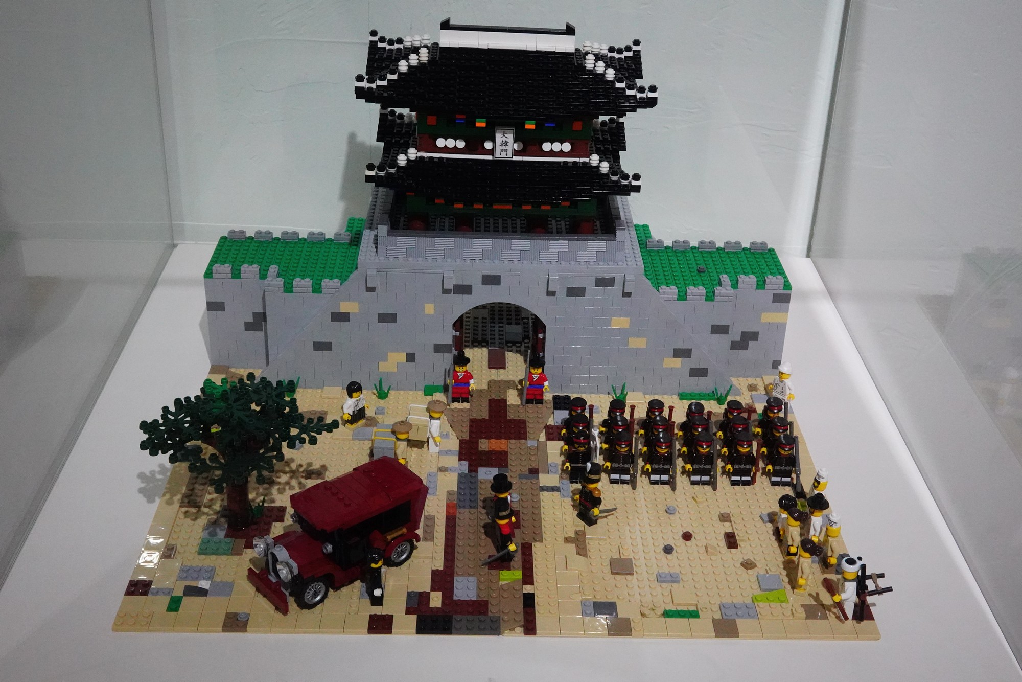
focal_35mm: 35
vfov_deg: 37.9
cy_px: 341
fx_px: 994
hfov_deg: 54.4
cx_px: 511
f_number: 11
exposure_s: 1/100
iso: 10000
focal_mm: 35
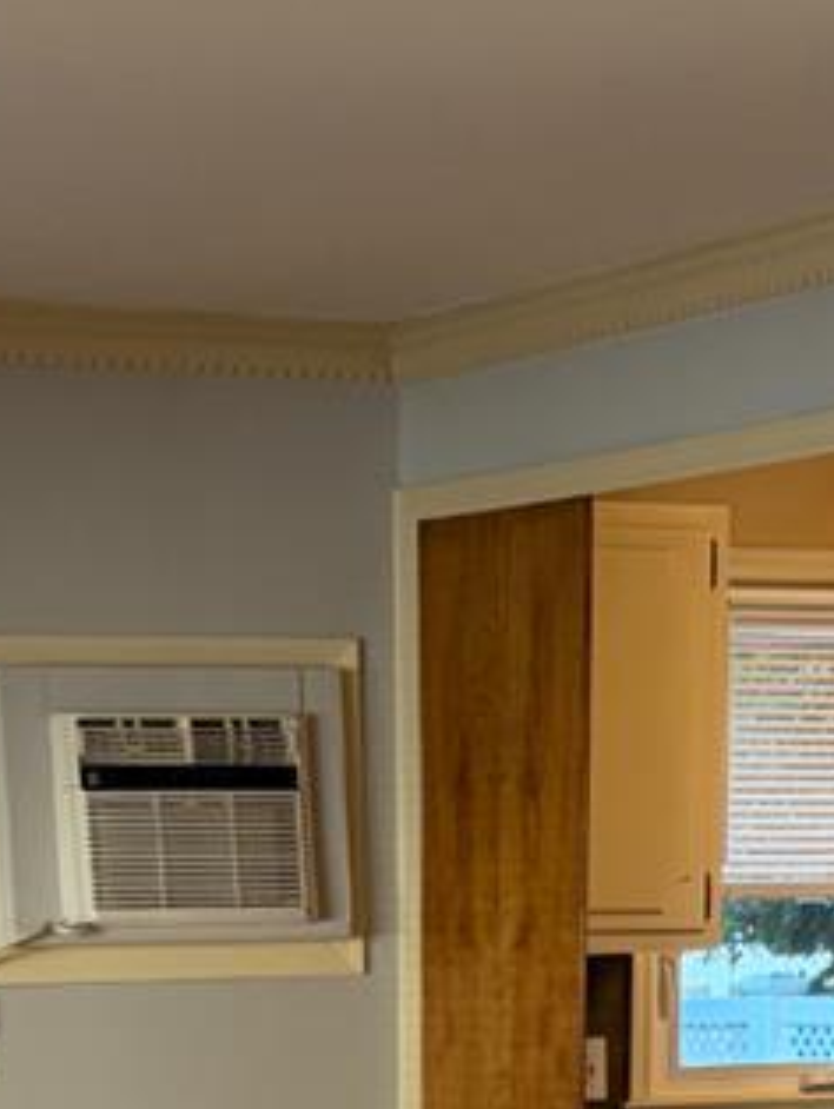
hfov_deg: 11.9
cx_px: 242
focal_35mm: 124
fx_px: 3978
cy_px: 2008
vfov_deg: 14.1
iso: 160
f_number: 1.6
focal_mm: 5.96
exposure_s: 1/120
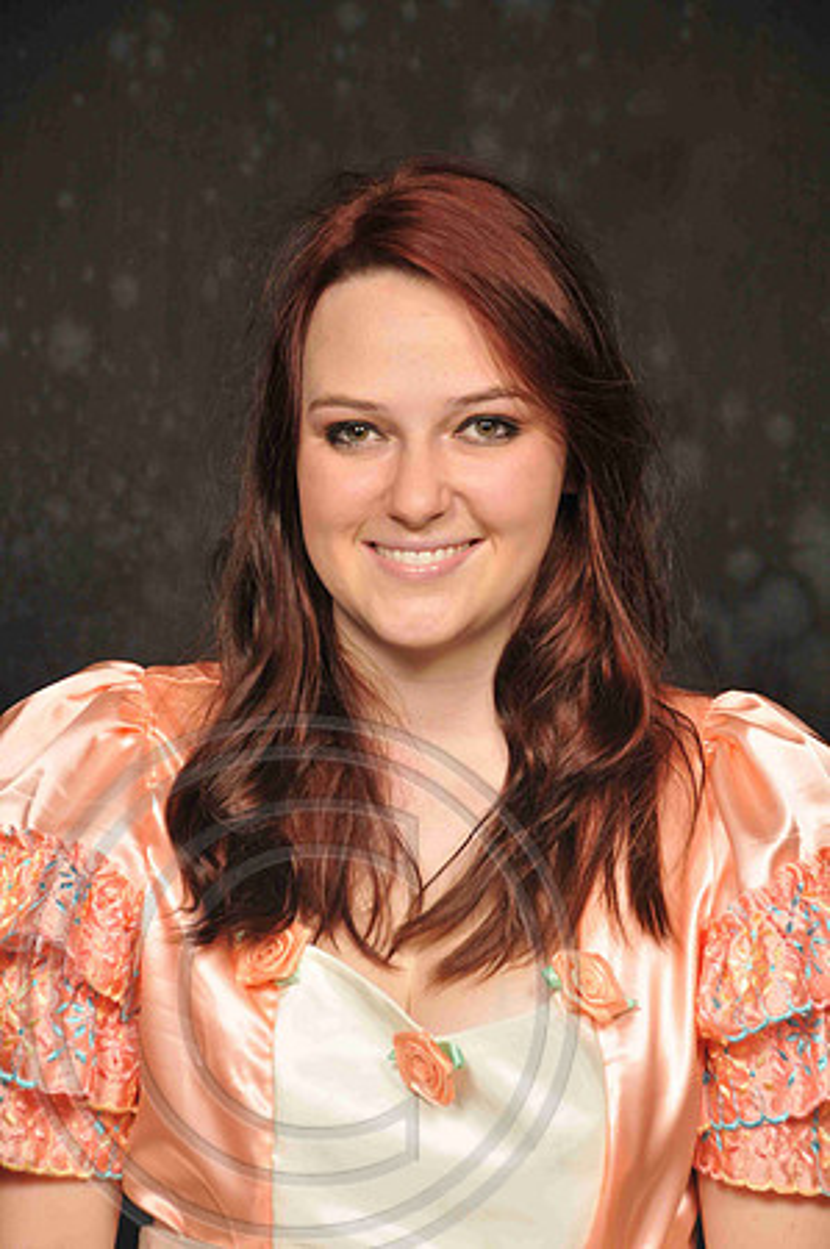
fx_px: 4159
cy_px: 624
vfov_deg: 17.1
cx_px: 415
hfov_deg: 11.4
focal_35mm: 120
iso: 200
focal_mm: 80
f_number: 5.6
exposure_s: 1/125
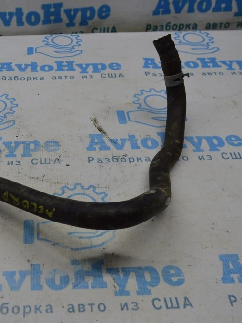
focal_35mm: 46
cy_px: 162
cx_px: 30
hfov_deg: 30.4
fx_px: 426
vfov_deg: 41.5
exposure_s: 1/100
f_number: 5
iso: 400
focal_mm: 21
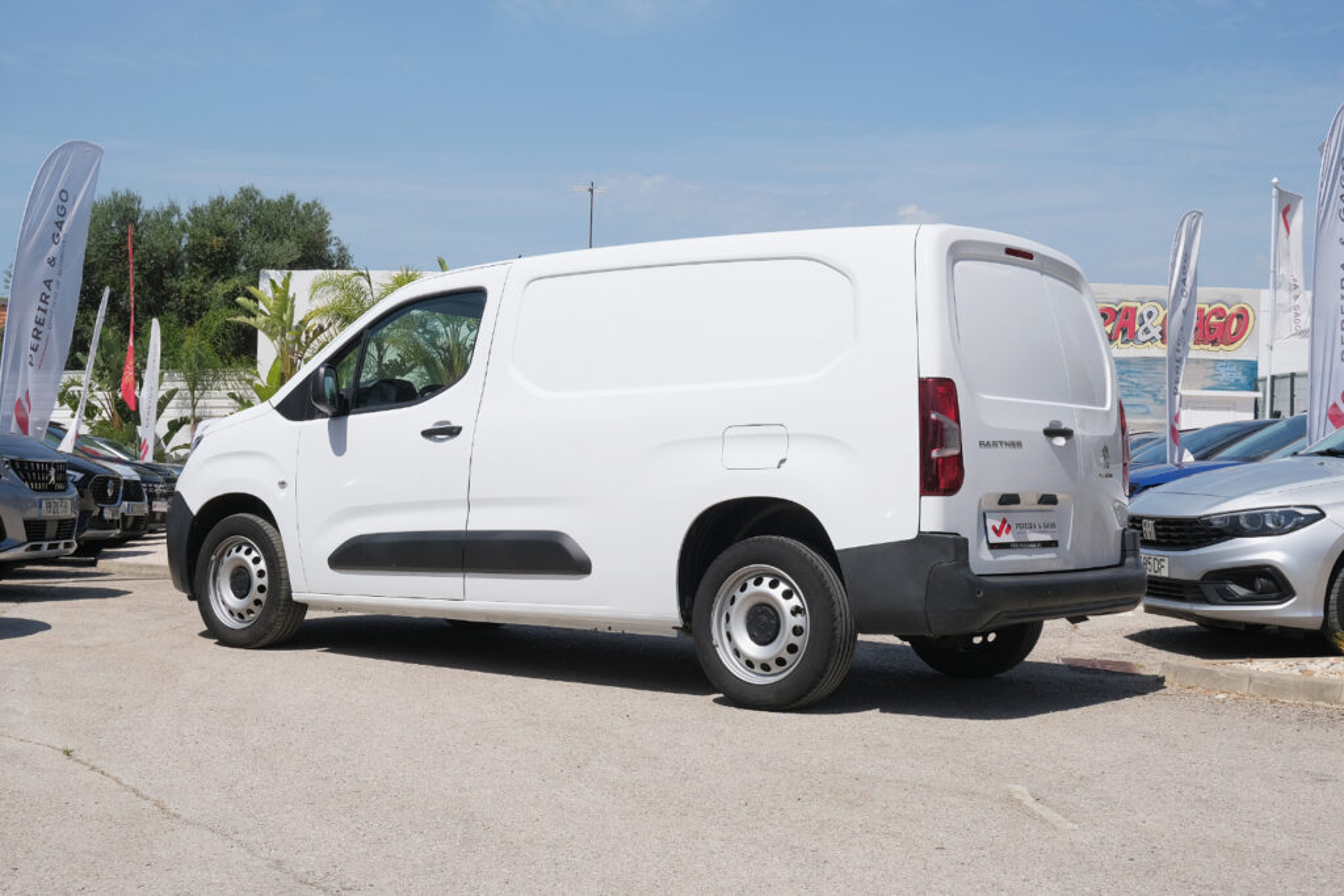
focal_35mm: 46
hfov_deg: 42.7
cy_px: 448
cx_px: 672
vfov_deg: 29.3
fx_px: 1717
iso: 160
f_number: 9
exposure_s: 1/400
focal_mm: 30.5
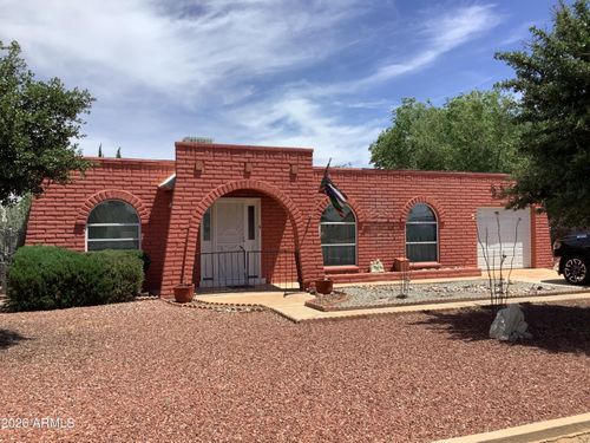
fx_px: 528
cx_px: 295
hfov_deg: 58.4
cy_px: 222
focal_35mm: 31
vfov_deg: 45.4
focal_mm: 3.3
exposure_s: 1/1631
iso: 25
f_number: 2.4
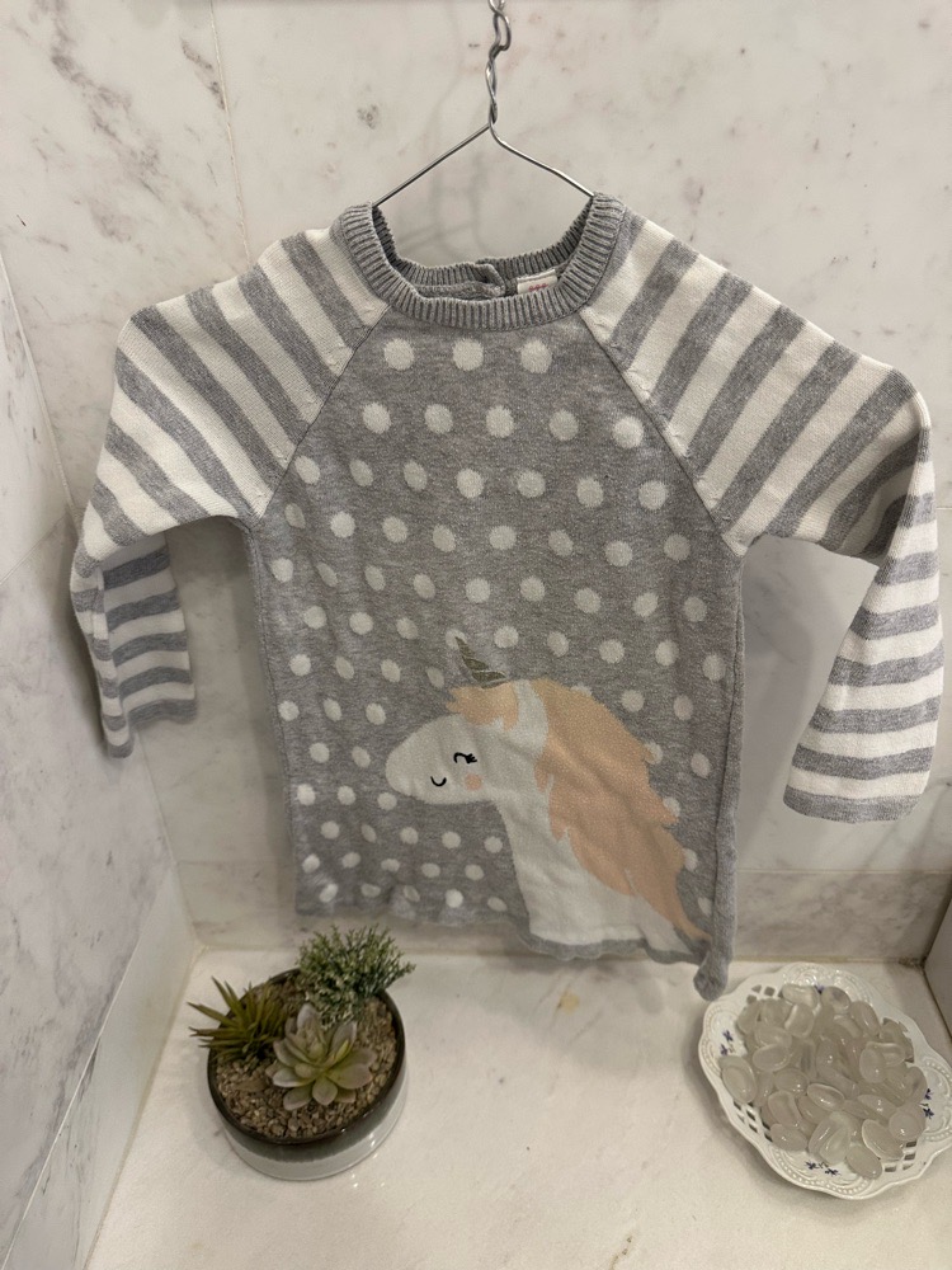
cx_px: 476
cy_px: 635
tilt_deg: -33.4
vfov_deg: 71.6
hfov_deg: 56.8
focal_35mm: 24
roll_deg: +0.9
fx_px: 880
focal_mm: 6.86
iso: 250
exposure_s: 1/50
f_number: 1.78
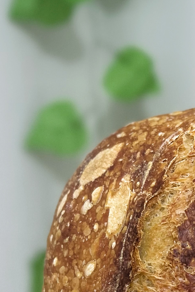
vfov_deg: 25.9
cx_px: 238
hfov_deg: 17.3
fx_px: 609
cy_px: 277
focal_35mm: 75
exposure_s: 1/50
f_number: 1.5
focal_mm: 5.7
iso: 400
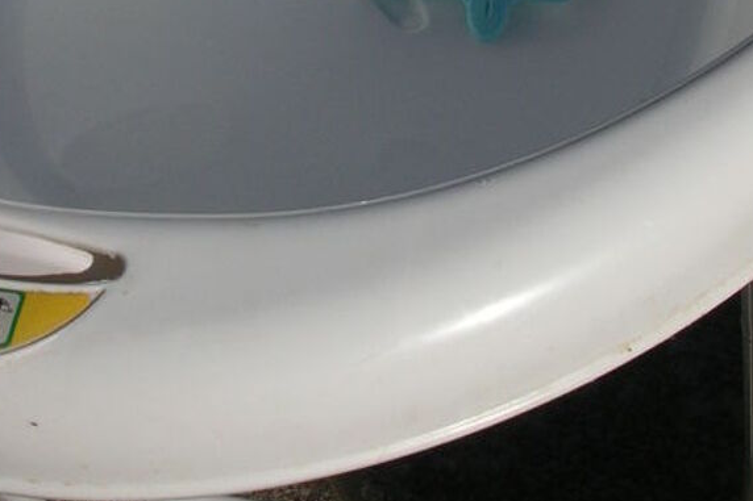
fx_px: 1777
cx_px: 301
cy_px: 1
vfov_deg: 15.8
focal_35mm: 85
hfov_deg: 23.9
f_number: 5.6
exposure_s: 1/1100
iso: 50
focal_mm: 5.8
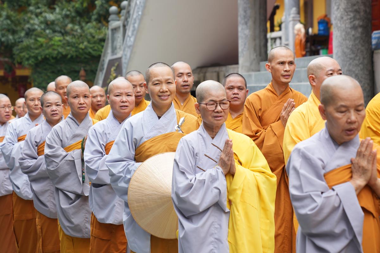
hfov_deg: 19.5
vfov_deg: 13.0
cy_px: 126
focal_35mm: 105
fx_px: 1108
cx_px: 190
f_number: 3.5
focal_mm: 70
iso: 100
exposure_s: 1/200
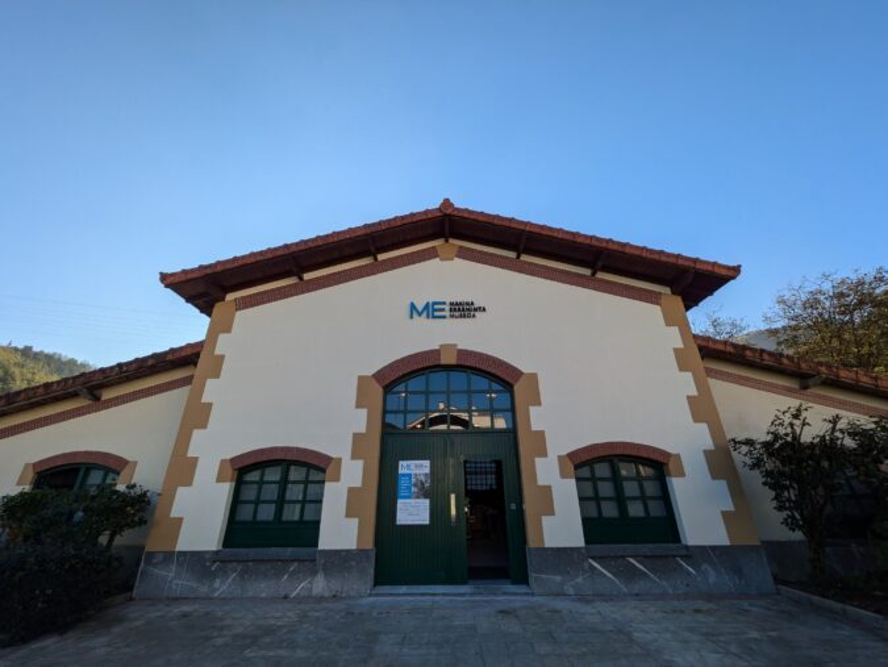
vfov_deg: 85.7
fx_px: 359
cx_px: 444
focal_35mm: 14
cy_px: 334
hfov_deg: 102.0
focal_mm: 1.83
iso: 48
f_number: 2.2
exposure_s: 1/1266
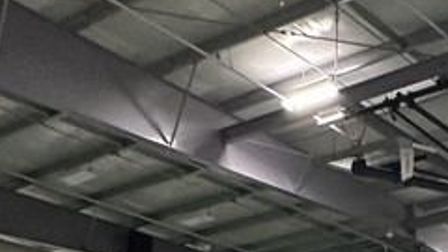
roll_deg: -0.6
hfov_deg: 27.3
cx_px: 577
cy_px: 784
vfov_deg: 10.9
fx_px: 772
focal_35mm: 65
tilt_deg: -15.0
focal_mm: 2.22
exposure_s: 1/60
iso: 320
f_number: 2.2
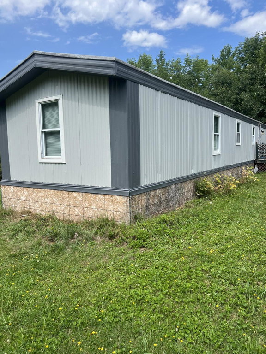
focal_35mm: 26
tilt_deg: -7.3
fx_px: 266
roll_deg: +1.0
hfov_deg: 53.1
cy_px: 177
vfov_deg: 67.3
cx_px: 133
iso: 50
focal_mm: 5.7
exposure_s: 1/2123
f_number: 1.5
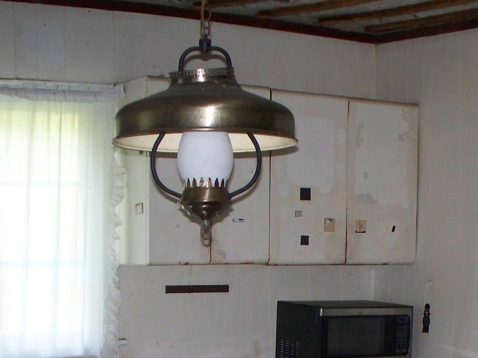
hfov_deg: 24.2
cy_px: 365
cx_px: 357
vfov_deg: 17.9
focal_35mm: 80
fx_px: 1104
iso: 200
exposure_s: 1/30
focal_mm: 7.54
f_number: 2.8
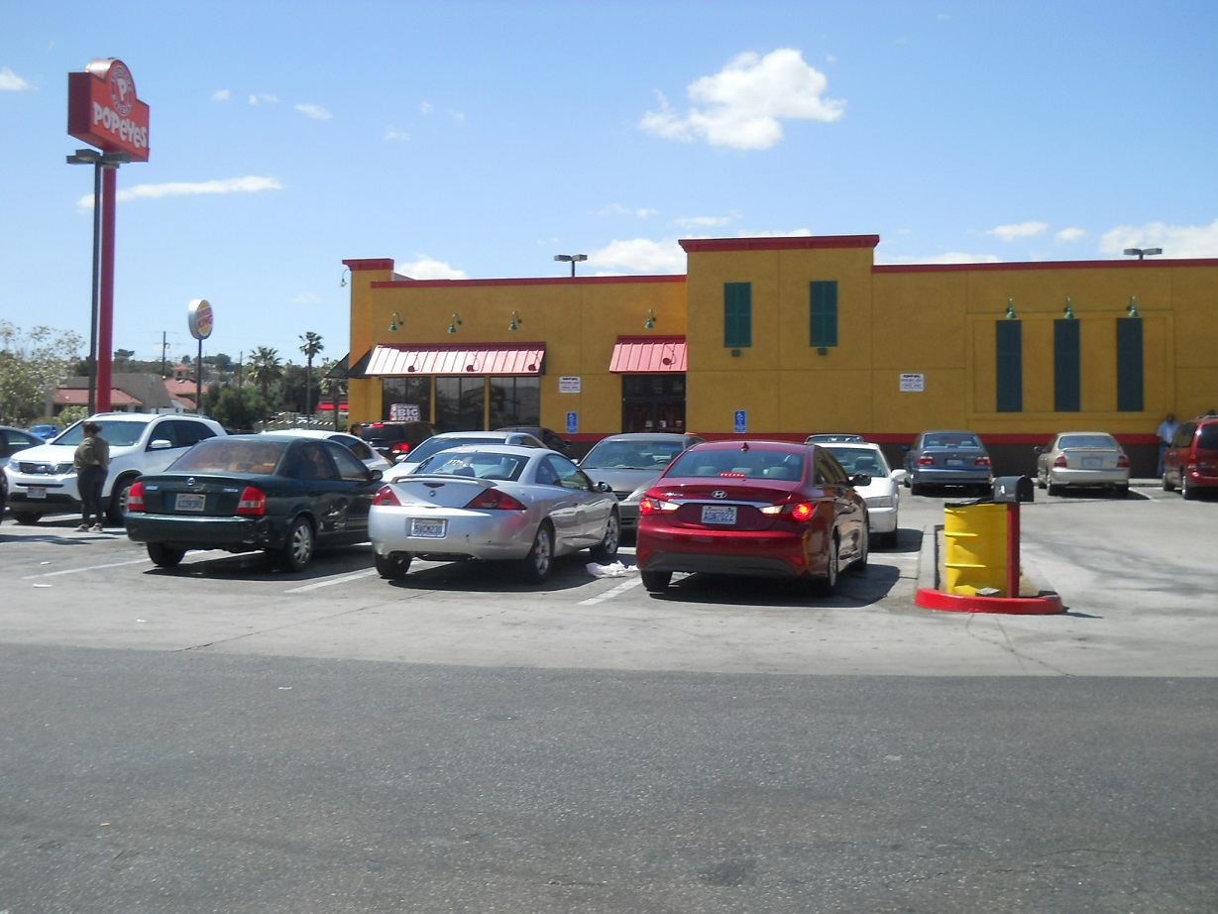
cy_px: 457
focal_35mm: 41
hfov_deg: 45.8
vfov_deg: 35.1
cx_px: 609
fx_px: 1443
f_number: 5.5
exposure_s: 1/320
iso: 80
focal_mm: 6.72
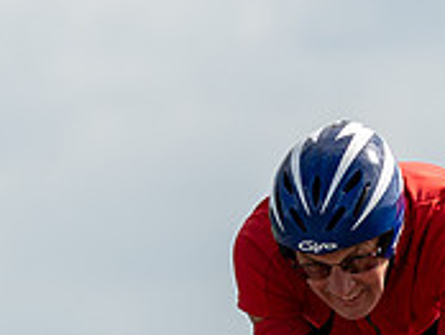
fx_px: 16400
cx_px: 431
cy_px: 433
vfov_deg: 1.2
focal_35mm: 1274
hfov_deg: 1.6
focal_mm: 188
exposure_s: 1/1000
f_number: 4.5
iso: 100
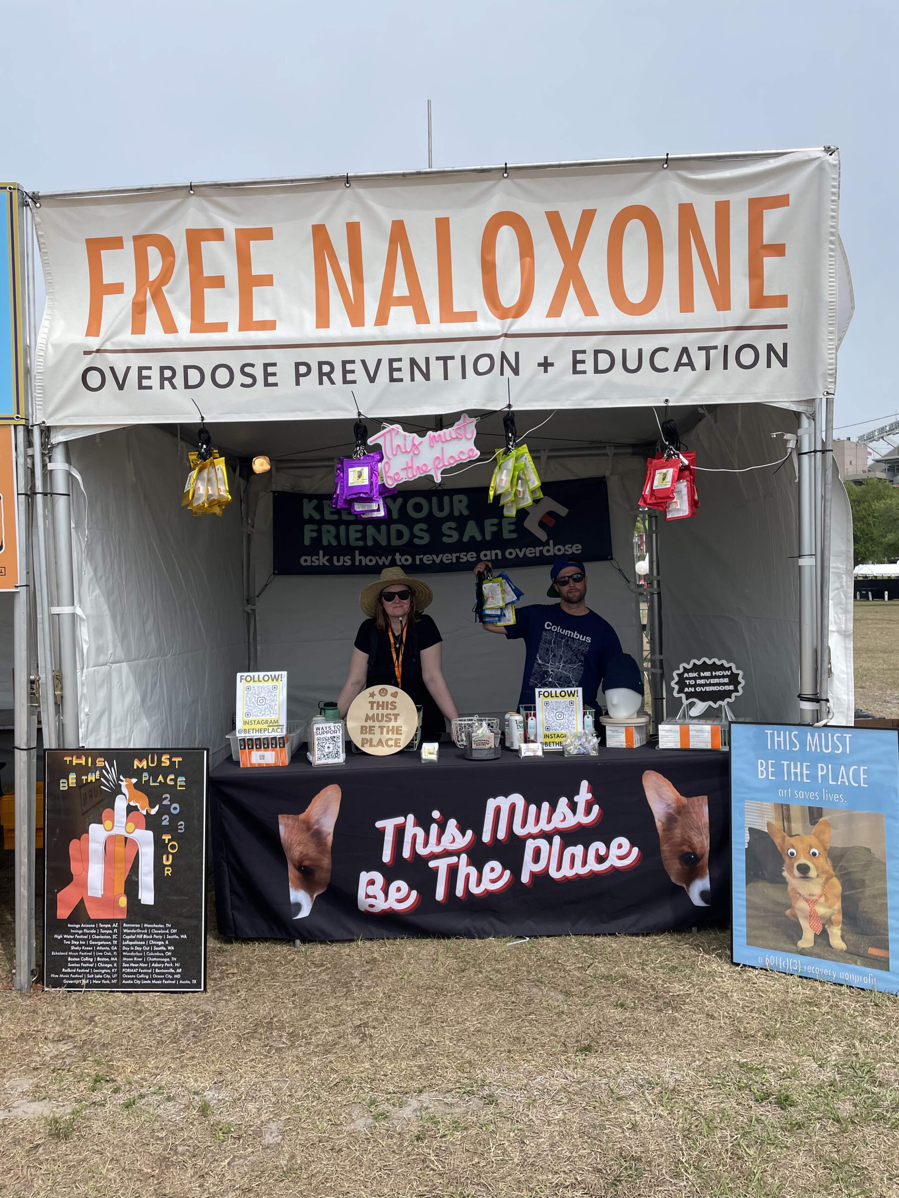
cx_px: 450
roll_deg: +1.8
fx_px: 900
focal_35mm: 26
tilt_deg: +0.7
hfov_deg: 53.1
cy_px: 599
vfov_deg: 67.3
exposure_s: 1/4132
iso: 32
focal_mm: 4.2
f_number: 1.6
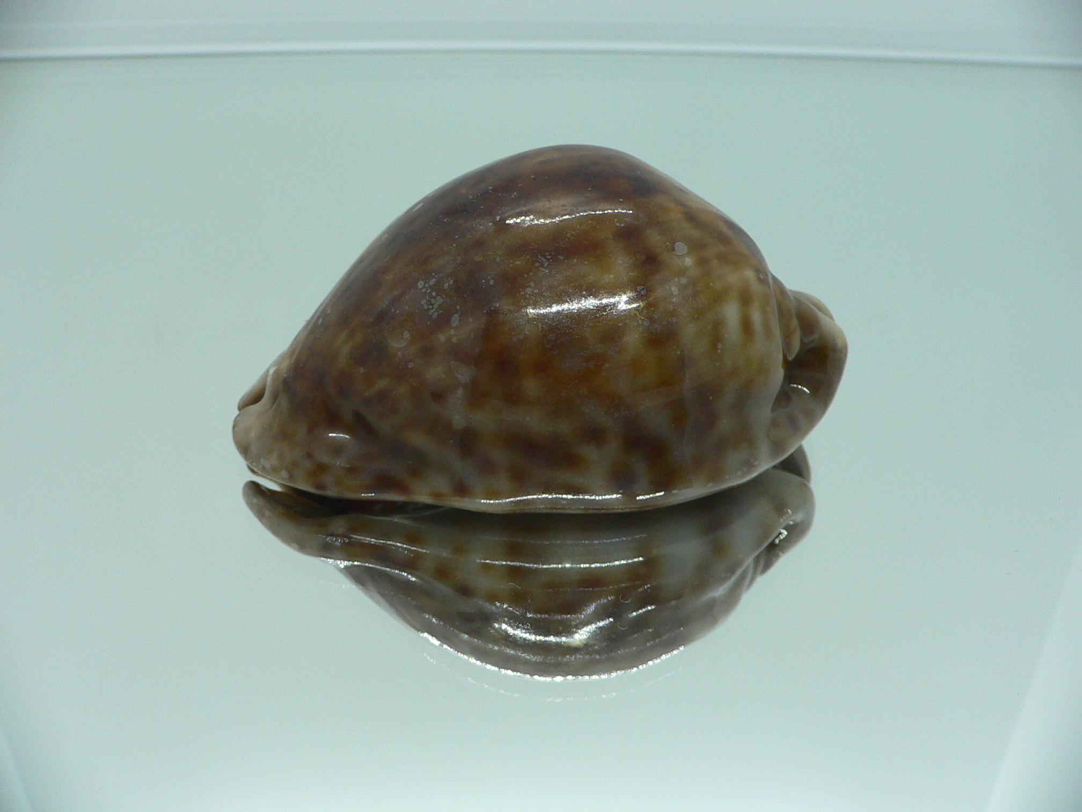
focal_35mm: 35
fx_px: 1094
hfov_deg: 52.6
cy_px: 406
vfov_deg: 40.7
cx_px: 541
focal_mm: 4.6
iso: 150
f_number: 2.8
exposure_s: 1/60
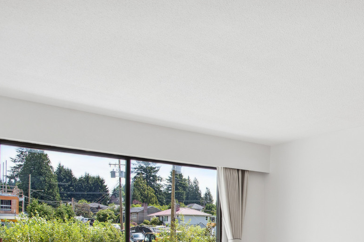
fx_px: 404
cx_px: 320
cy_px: 235
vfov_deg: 31.2
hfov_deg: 44.6
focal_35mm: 40
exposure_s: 1/125
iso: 320
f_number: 7.1
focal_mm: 18
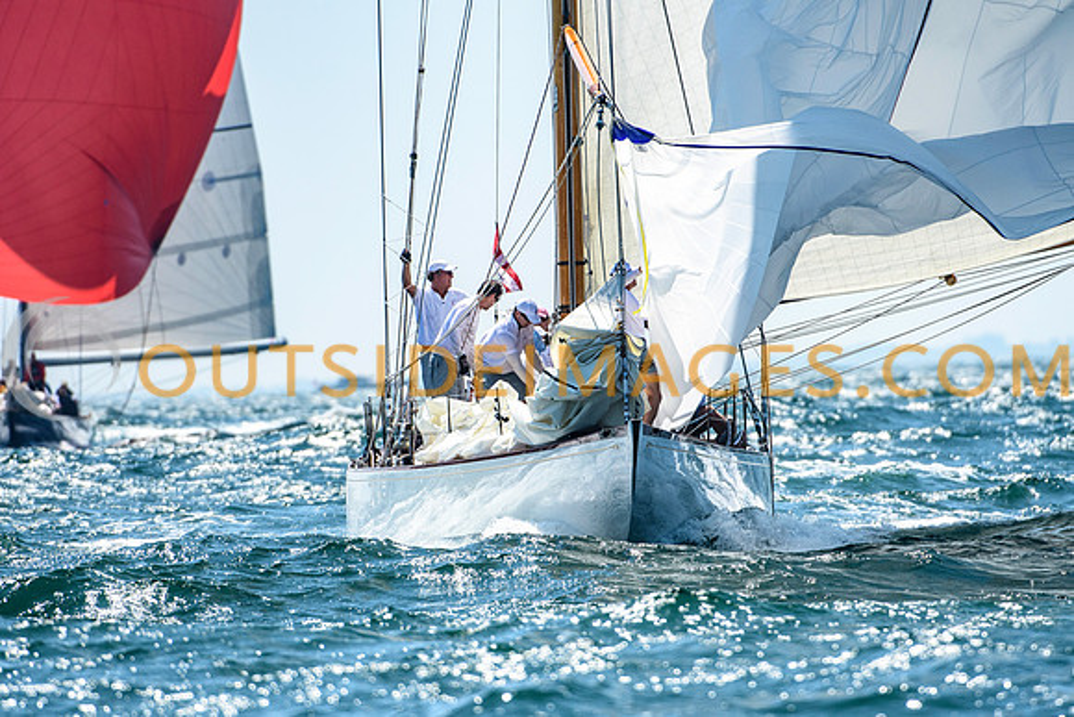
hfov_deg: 3.6
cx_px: 537
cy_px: 358
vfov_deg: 2.4
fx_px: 17008
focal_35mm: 570
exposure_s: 1/3200
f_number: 5.6
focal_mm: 380
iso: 400
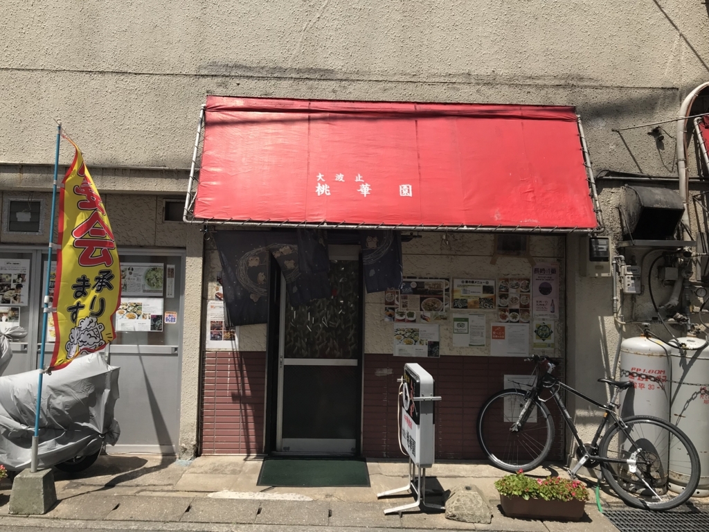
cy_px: 266
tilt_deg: +2.5
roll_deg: -1.0
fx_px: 573
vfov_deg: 49.7
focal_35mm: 28
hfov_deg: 63.4
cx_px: 354
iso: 20
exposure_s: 1/1681
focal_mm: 3.99
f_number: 1.8
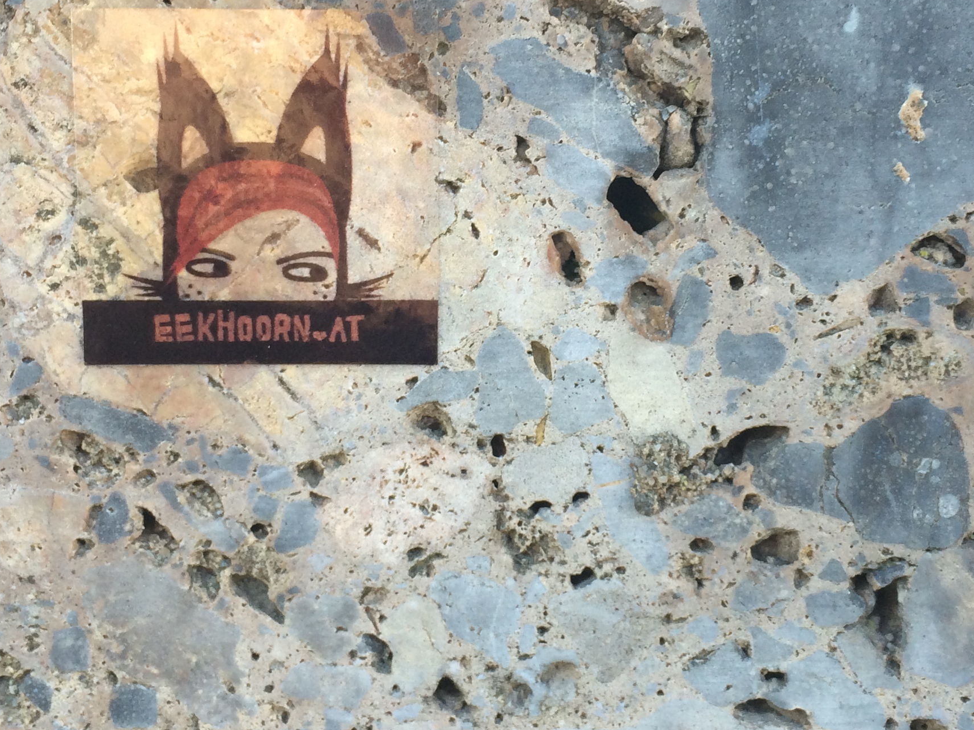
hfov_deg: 33.8
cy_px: 210
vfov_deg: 25.4
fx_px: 1604
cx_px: 536
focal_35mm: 57
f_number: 2.2
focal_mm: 4.12
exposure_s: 1/120
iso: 50
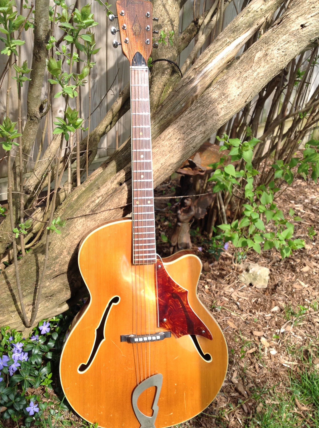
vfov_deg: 47.9
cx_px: 151
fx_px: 481
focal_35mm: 39
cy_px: 221
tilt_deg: -31.6
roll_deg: -3.3
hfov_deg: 36.7
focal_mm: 4.28
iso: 50
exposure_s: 1/343
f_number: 2.4
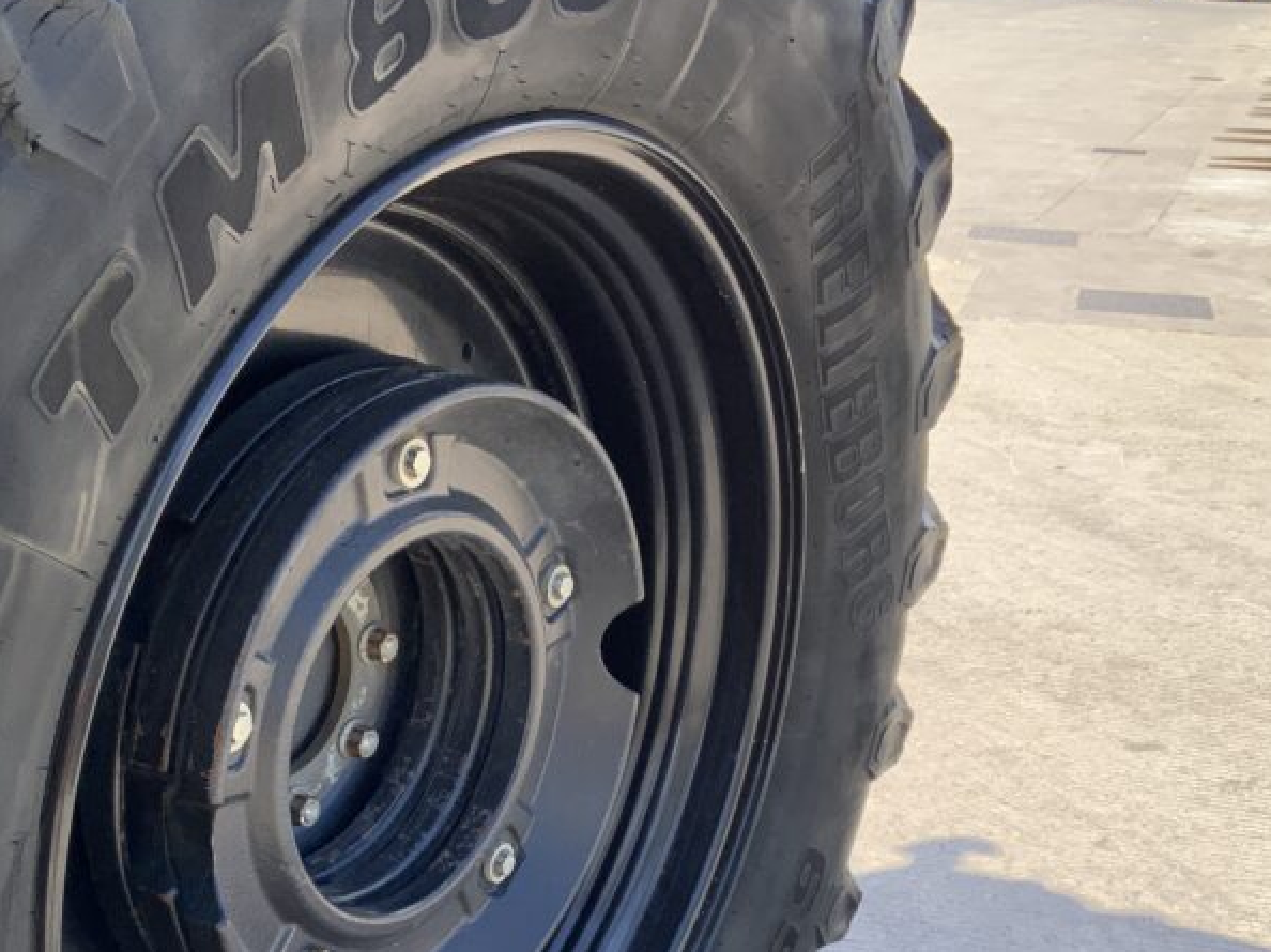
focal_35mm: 50
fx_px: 1835
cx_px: 509
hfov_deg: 38.1
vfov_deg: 28.3
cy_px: 792
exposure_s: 1/478
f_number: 1.8
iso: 16
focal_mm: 3
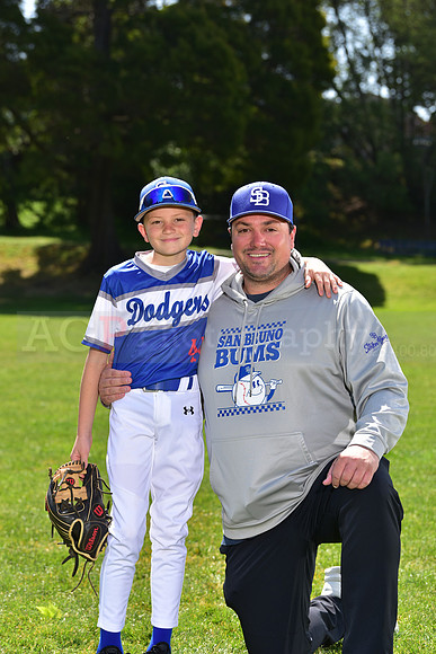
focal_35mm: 102
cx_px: 218
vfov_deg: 20.0
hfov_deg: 13.4
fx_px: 1852
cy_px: 327
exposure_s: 1/250
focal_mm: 102
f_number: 5.6
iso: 80
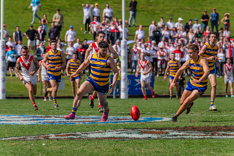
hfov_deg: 4.7
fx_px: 2822
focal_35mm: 434
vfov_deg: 3.2
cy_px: 78
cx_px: 117
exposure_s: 1/1600
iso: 800
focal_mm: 420
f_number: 9
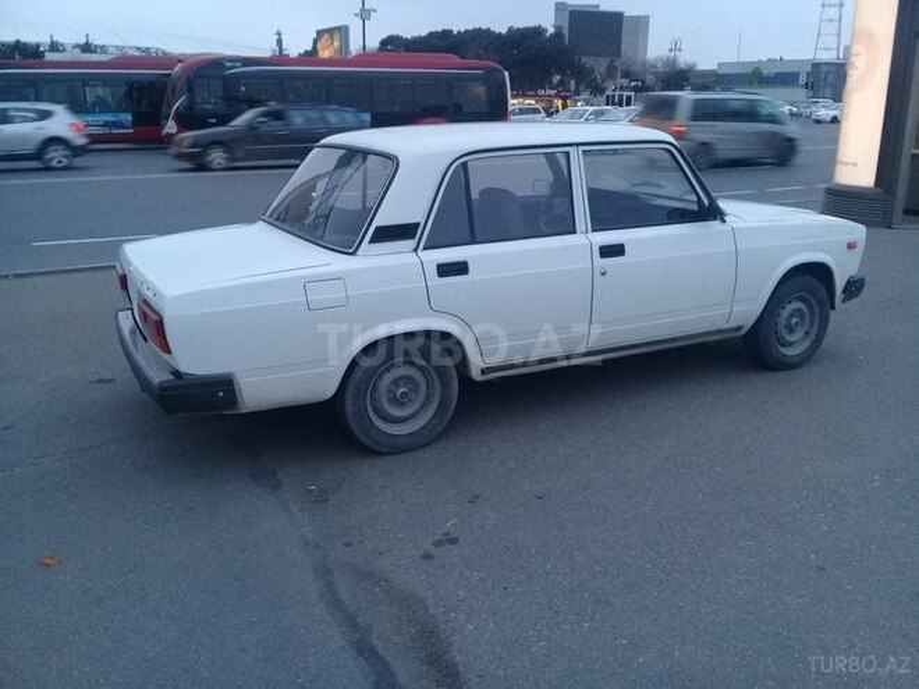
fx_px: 823
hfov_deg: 58.4
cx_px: 460
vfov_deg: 45.4
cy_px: 344
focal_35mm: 31
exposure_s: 1/33
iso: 125
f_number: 2.2
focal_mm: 3.3
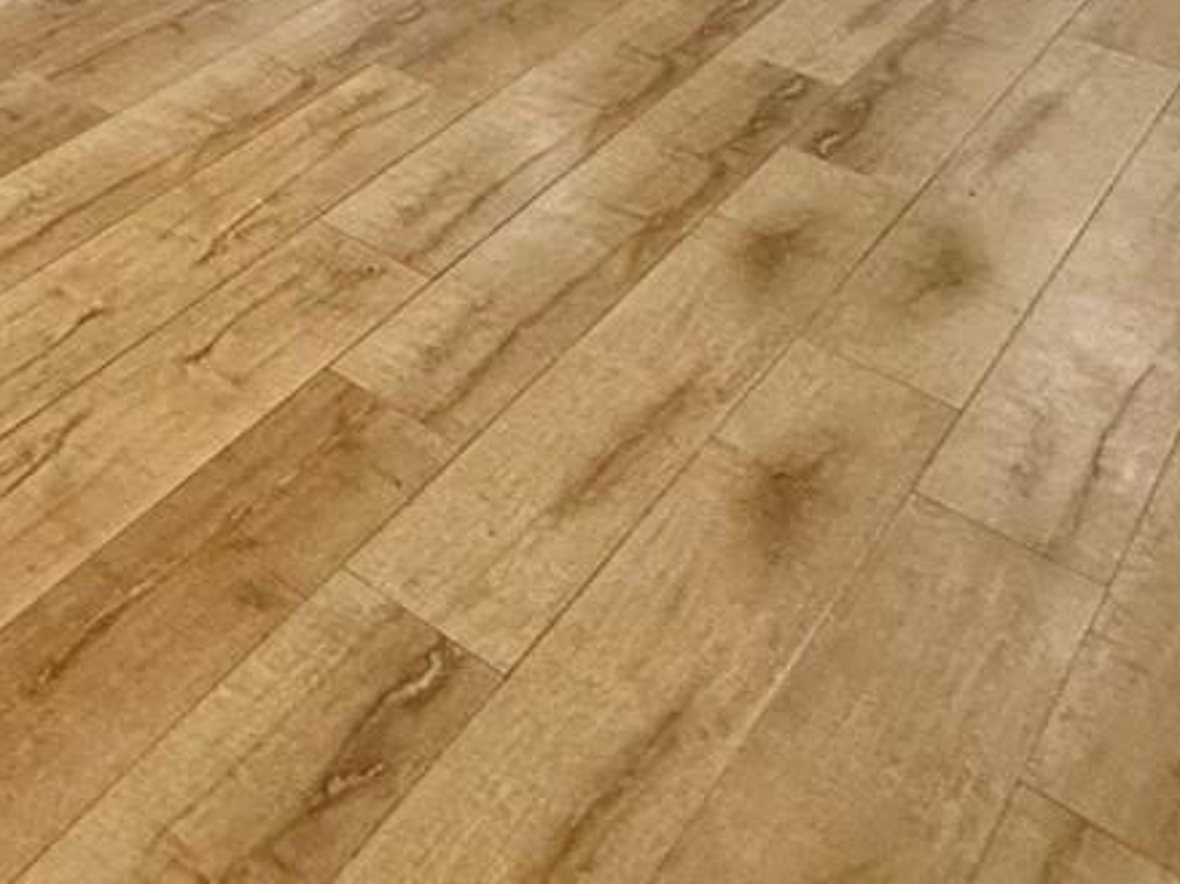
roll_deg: -1.4
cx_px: -5
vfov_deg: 20.6
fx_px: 1738
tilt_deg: -2.3
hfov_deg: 34.1
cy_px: -685
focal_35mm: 51
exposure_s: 1/120
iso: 250
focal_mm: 2.22
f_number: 2.2
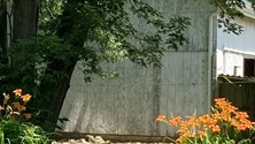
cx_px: 69
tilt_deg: +2.2
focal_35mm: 141
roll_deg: -1.9
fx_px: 954
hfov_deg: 15.2
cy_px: 66
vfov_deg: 8.6
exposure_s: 1/787
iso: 20
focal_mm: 3.99
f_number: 1.8
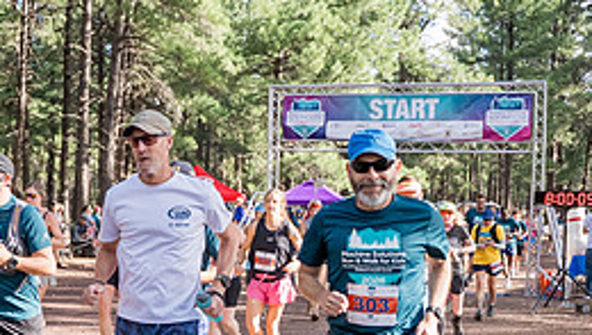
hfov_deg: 36.4
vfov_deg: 21.4
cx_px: 157
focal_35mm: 56
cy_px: 227
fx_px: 880
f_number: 3.2
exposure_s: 1/1600
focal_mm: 24
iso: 500
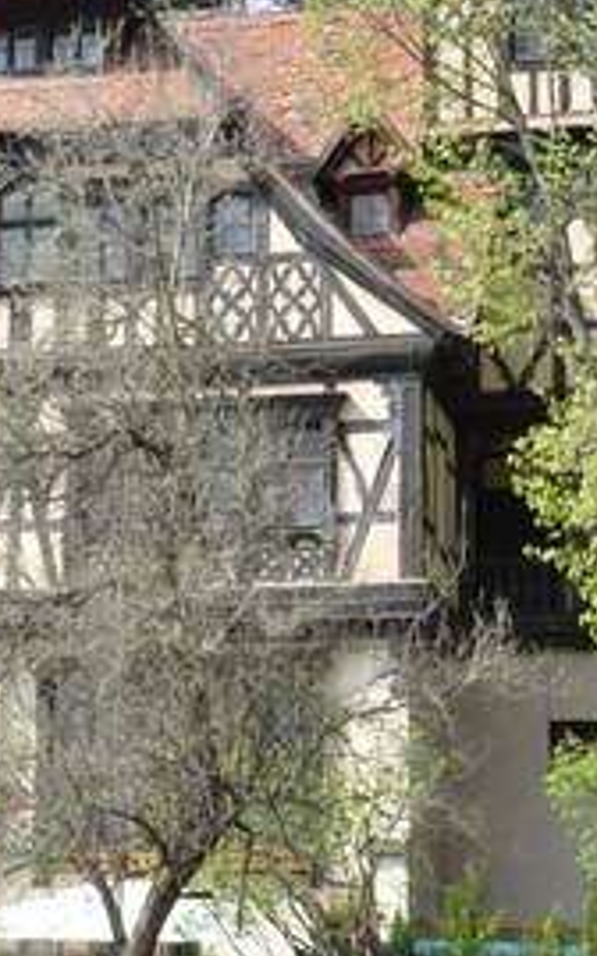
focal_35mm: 90
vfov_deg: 23.0
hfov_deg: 14.5
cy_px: 341
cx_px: 206
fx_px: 2344
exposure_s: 1/4000
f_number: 8
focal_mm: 22
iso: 3200
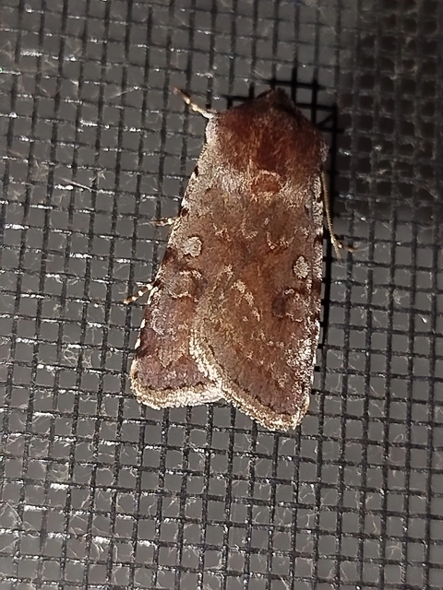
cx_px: 222
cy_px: 295
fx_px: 1433
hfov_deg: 17.6
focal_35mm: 84
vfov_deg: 23.3
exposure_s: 1/50
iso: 200
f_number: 1.7
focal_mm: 5.31
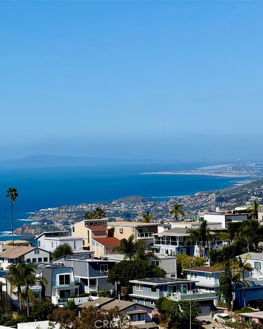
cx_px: 124
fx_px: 1528
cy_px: 165
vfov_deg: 12.3
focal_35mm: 157
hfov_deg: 9.8
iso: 50
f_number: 2.8
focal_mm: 15.66
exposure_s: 1/2817
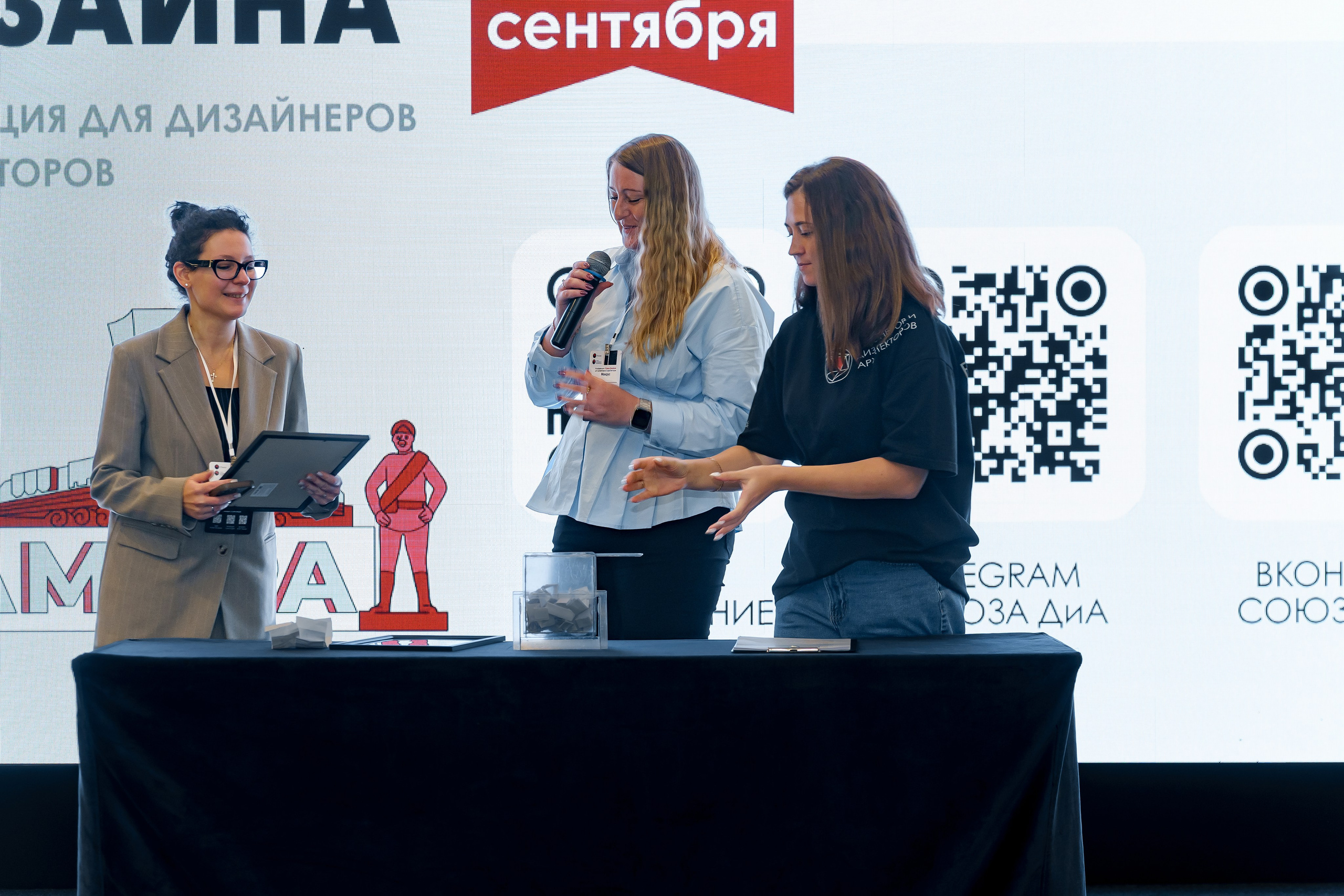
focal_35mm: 80
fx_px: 2987
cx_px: 672
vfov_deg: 17.1
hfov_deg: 25.4
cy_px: 448
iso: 1000
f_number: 4
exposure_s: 1/125
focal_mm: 80
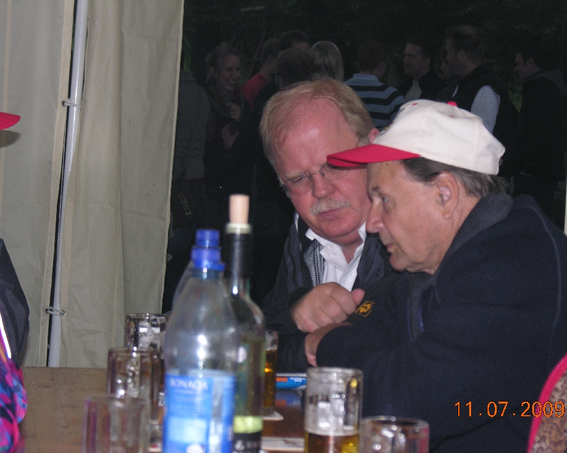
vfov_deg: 12.7
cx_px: 302
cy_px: 228
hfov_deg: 15.9
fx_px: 2030
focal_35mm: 121
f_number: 3.7
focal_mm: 29.3
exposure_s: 1/60.1
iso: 95
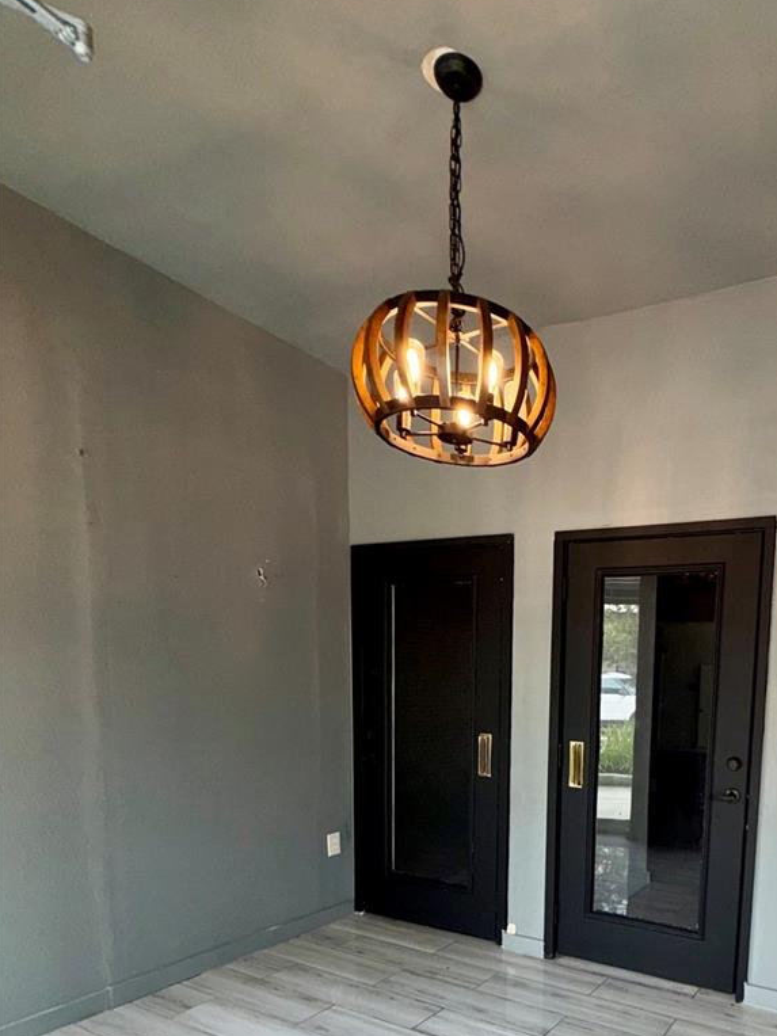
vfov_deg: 71.4
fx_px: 658
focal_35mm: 22
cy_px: 772
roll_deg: -2.4
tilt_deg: -6.7
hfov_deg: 57.2
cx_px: 605
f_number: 2.2
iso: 50
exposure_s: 1/120
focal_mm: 2.22
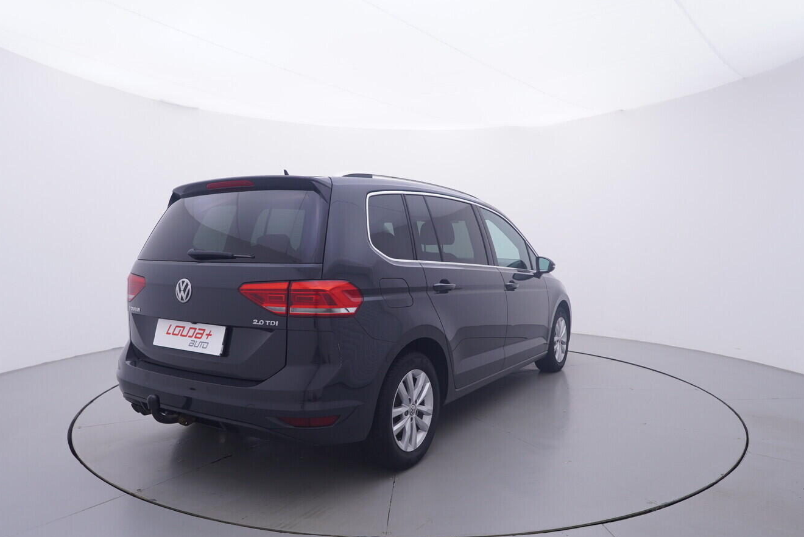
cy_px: 278
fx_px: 549
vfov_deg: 52.2
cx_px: 406
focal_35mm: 25
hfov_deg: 72.5
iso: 200
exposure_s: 1/80
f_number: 5
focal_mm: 15
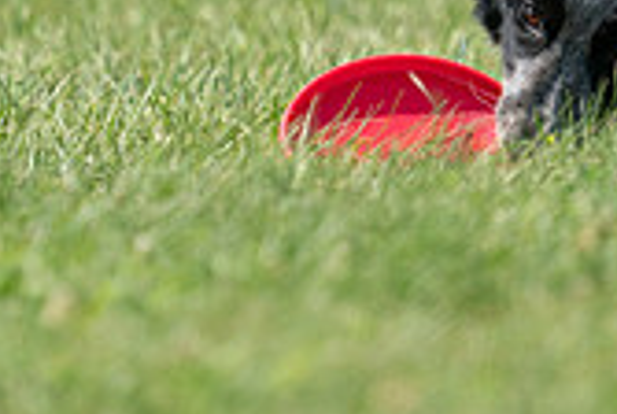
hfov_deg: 1.1
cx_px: 591
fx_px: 30802
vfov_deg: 0.8
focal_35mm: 1794
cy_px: -128
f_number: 6.3
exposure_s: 1/4000
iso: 1250
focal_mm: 518
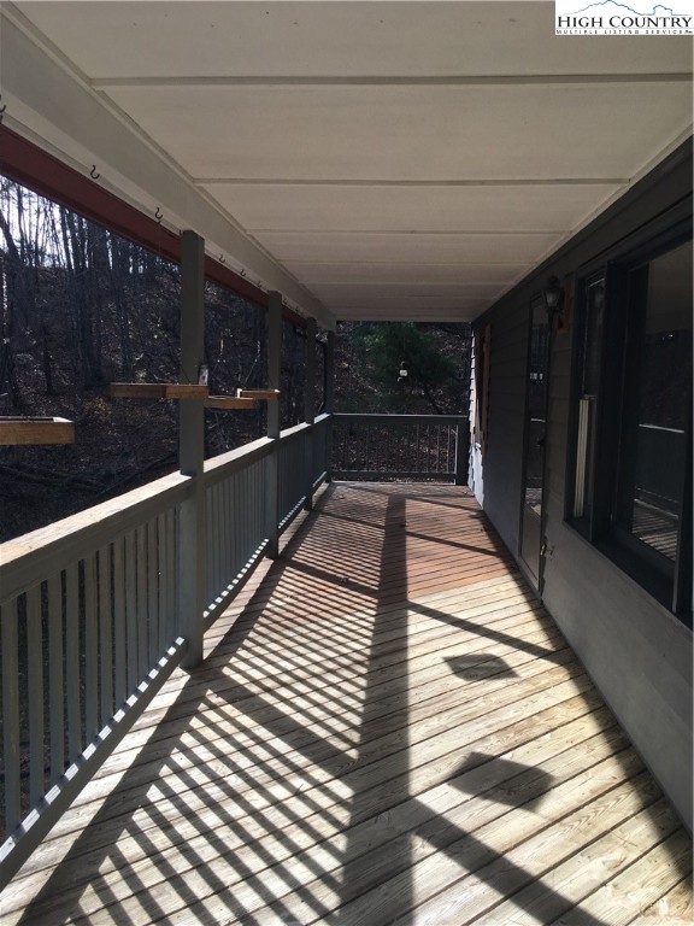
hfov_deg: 48.2
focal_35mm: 29
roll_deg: -0.1
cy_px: 463
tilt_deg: -3.9
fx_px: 775
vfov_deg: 61.7
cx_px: 347
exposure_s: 1/493
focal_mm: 4.15
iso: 25
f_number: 2.2
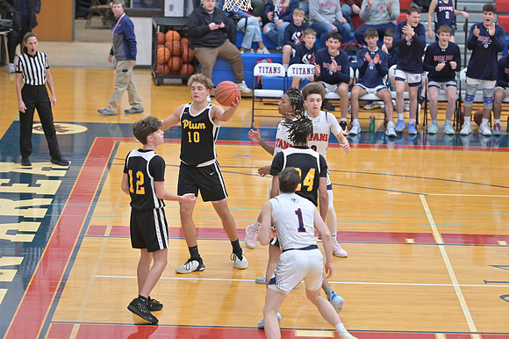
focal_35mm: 150
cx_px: 254
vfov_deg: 9.1
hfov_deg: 13.7
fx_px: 2120
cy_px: 170
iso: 6400
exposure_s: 1/800
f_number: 4
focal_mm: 150
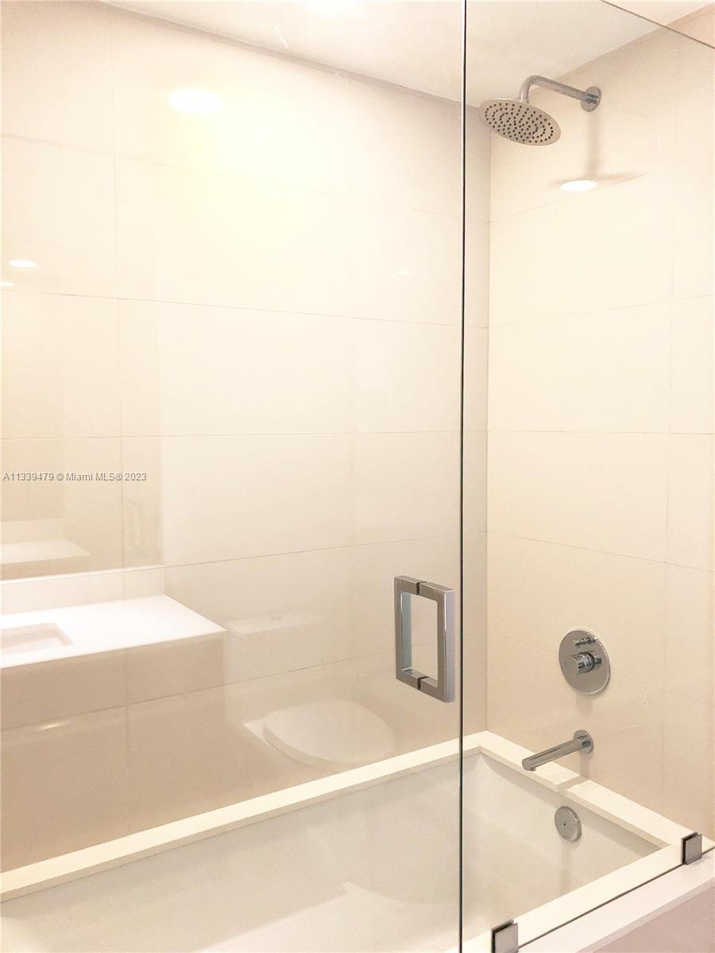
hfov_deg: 49.7
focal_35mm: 28
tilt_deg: -3.1
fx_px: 771
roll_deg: +0.2
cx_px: 358
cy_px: 476
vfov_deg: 63.4
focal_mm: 4
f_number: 1.8
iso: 64
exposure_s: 1/15
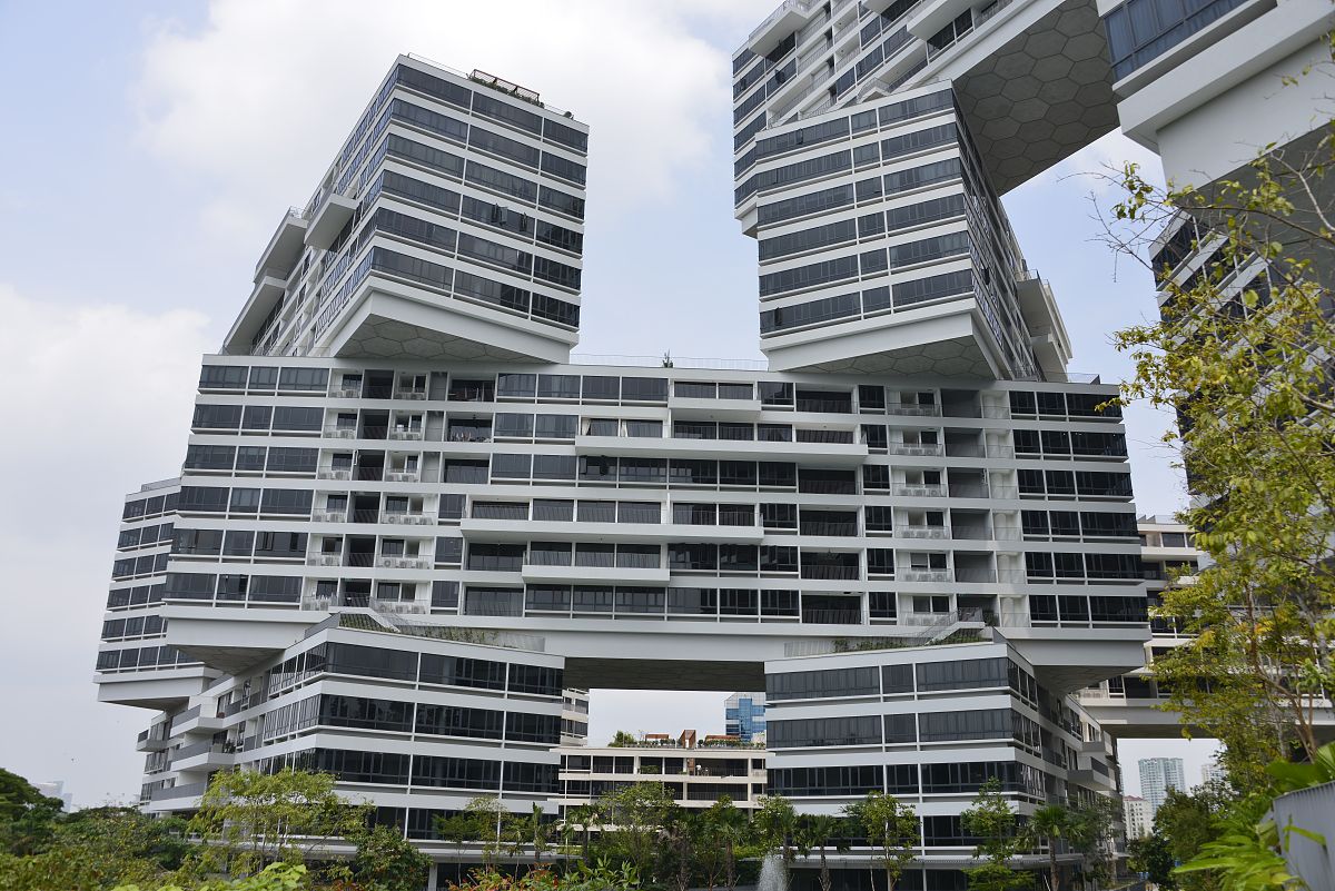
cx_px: 668
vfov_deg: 46.4
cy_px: 446
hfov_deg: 65.5
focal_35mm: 28
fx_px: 1039
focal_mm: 28
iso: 100
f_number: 7.1
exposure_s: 1/250
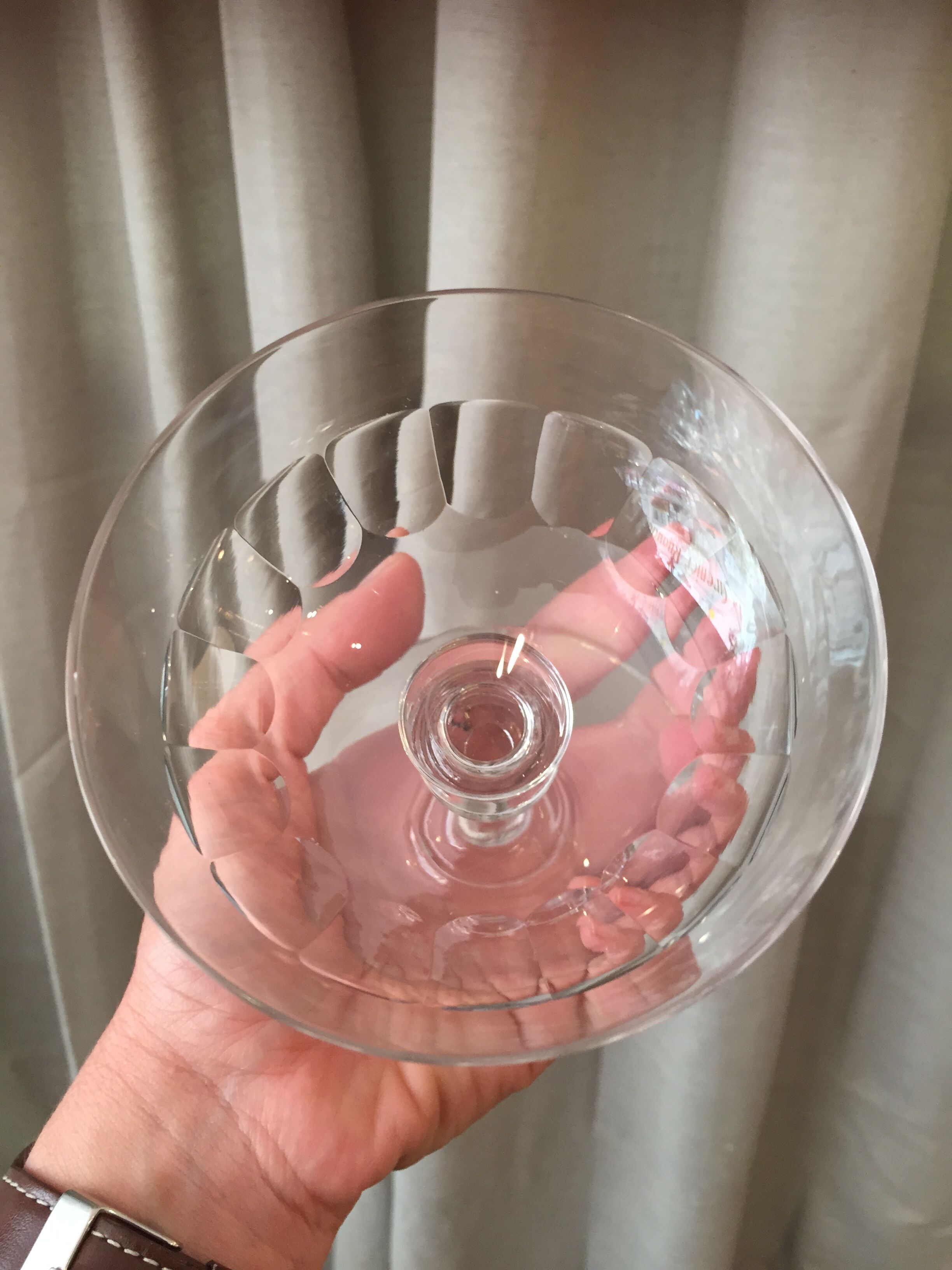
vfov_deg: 61.7
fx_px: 1063
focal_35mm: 29
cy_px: 635
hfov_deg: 48.2
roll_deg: +1.0
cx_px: 476
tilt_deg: -29.3
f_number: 2.2
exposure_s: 1/33
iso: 100
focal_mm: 4.15
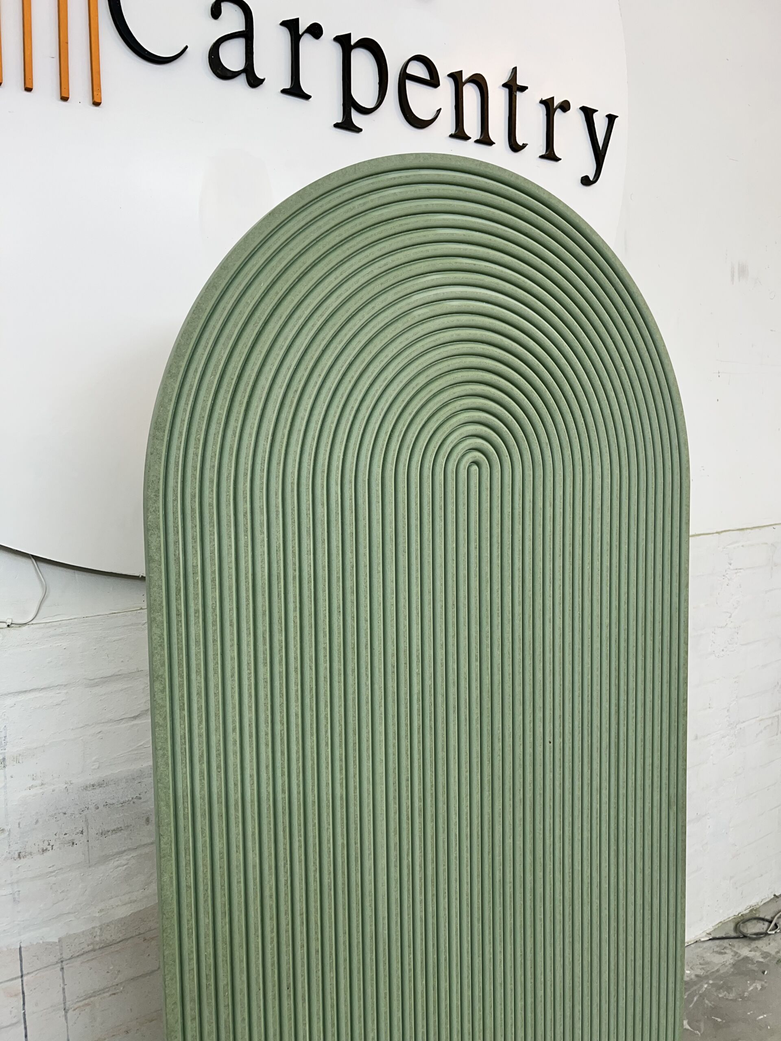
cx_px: 390
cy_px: 520
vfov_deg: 67.3
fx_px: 782
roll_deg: +0.5
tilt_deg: -6.9
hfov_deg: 53.1
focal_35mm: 26
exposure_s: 1/100
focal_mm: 5.7
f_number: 1.5
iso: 50
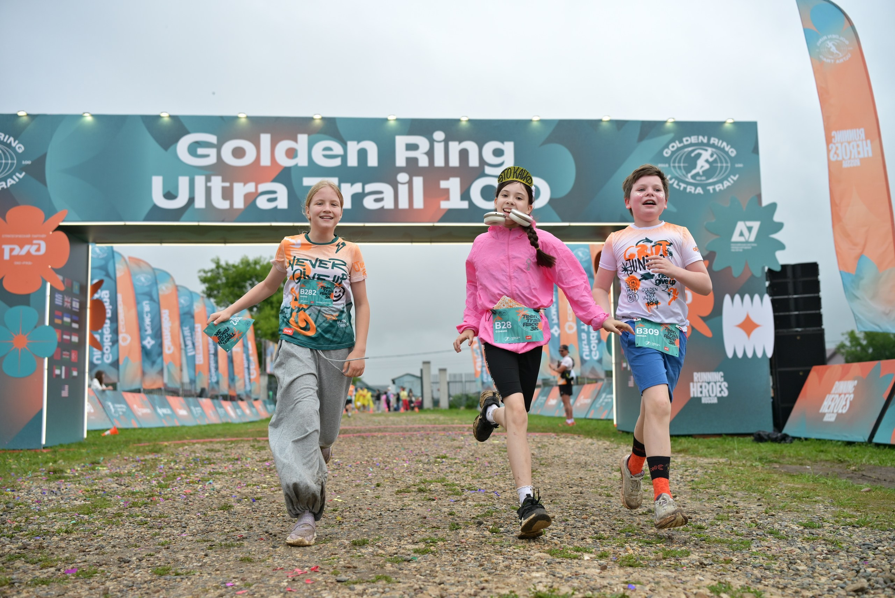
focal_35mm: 35
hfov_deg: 54.4
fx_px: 871
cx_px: 448
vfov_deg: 37.9
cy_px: 299
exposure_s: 1/2000
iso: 250
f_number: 2.8
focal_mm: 35
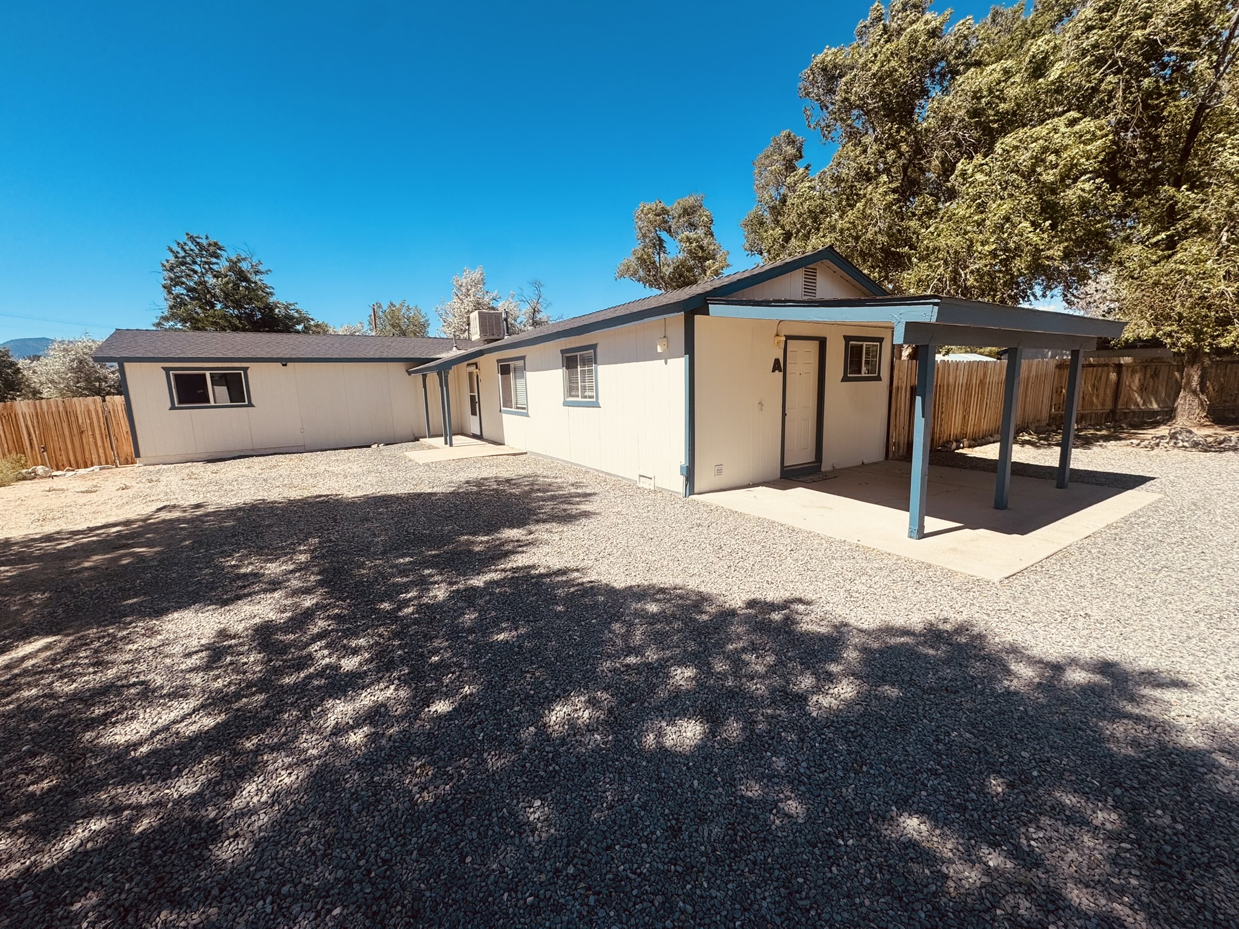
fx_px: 501
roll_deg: +2.1
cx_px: 620
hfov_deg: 102.1
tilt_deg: -7.2
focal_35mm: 14
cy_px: 464
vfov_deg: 85.7
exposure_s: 1/2208
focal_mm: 2.22
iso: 50
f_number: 2.2
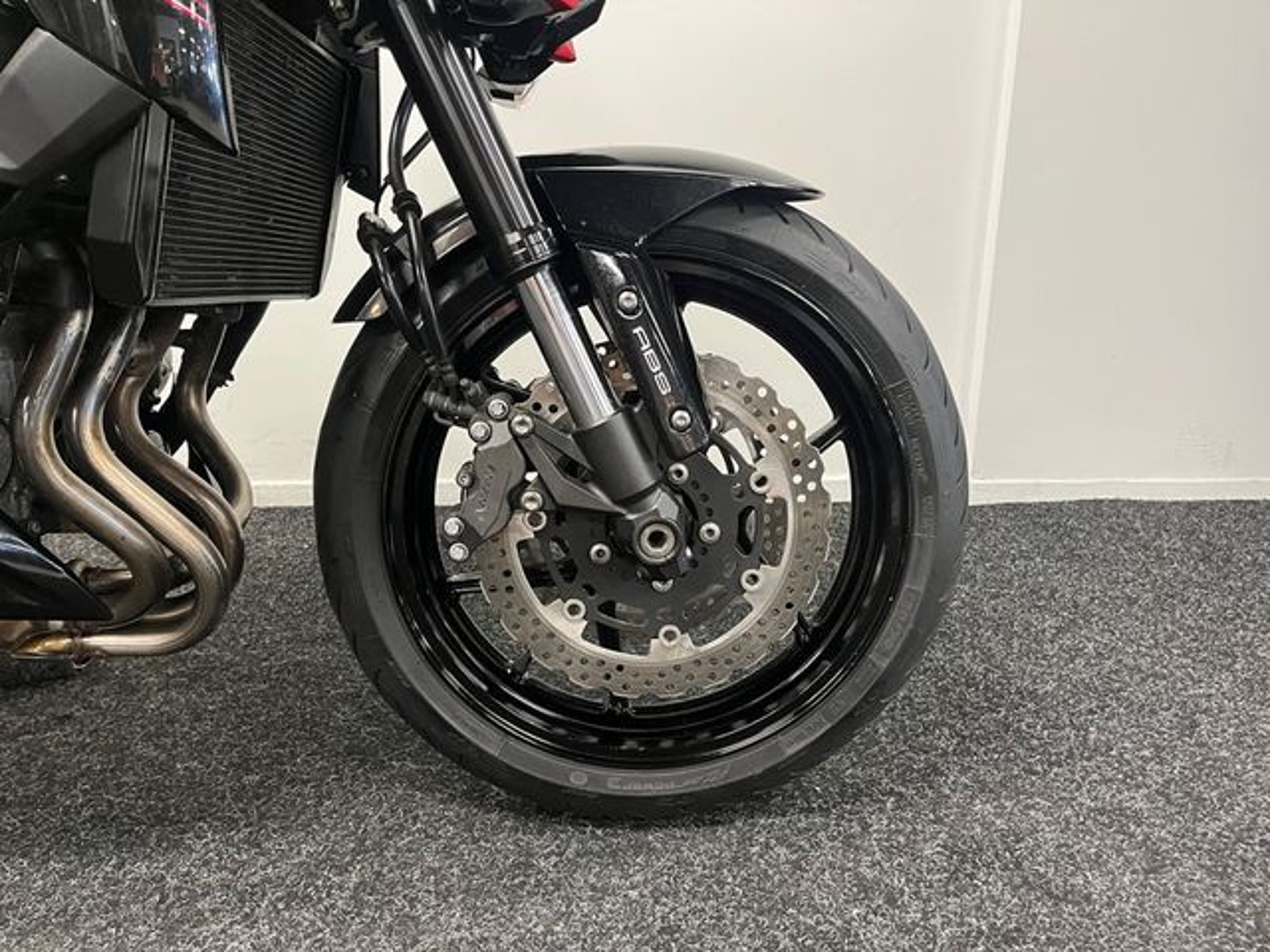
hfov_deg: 67.3
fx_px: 954
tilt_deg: -16.4
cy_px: 476
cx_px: 635
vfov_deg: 53.1
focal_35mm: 26
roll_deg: +0.7
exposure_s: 1/50
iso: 320
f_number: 1.6
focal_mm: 5.1
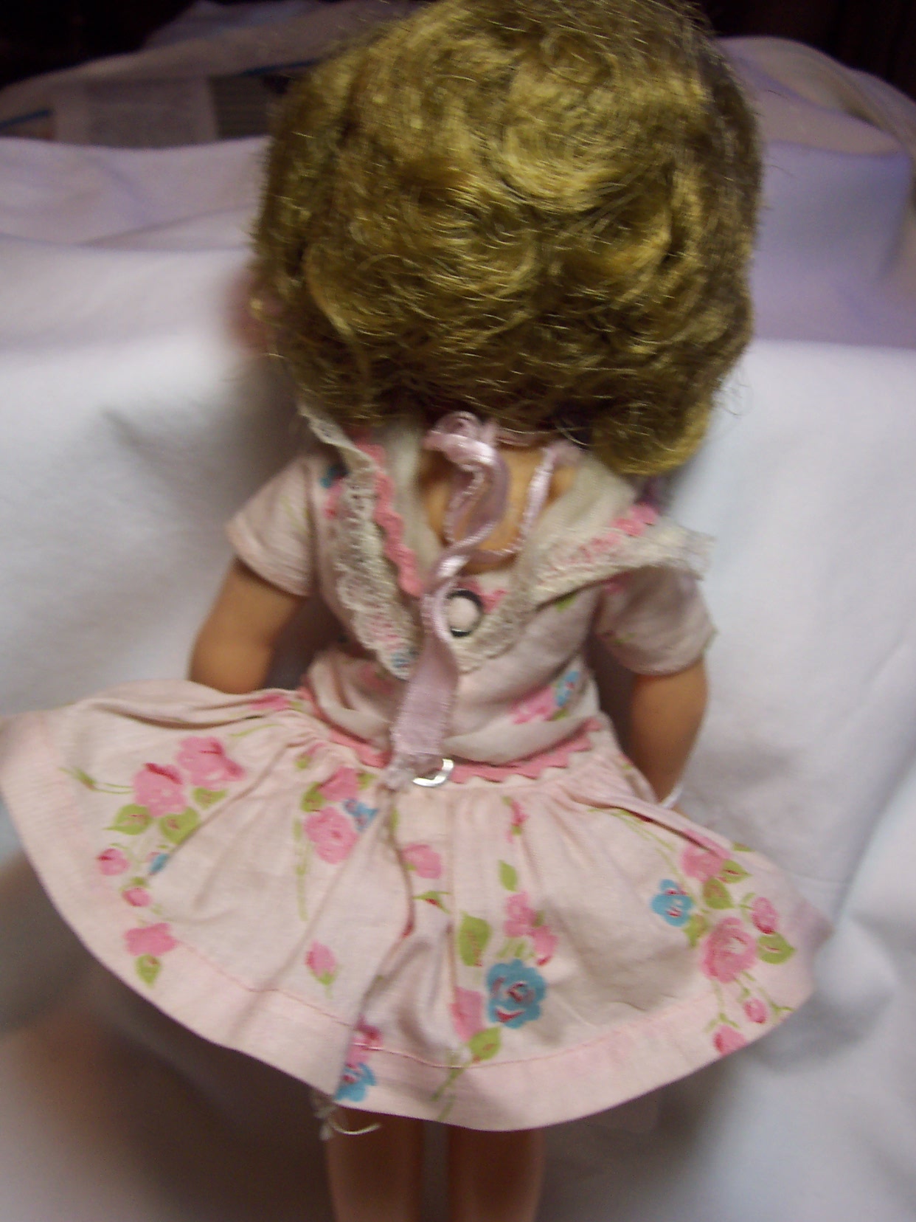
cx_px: 458
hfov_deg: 38.7
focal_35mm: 37
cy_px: 611
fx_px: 1305
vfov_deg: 50.1
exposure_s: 1/30
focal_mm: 5.6
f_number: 2.8
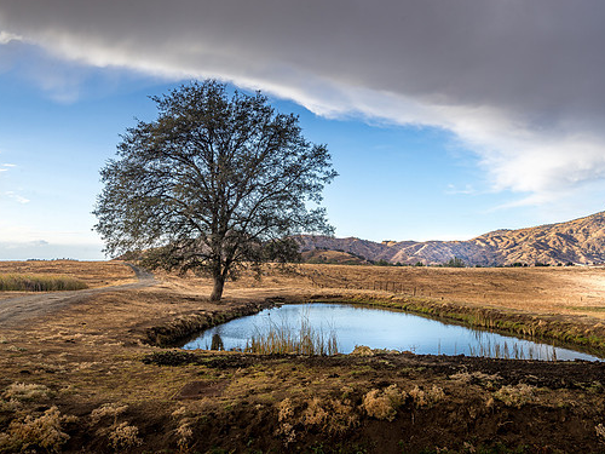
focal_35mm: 29
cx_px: 342
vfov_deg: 48.2
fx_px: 507
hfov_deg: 61.4
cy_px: 221
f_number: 11
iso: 200
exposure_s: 1/40
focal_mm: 26
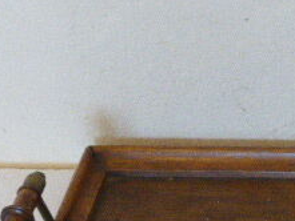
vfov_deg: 6.9
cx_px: 390
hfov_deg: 9.1
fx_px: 1825
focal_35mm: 214
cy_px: 190
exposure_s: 1/50
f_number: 5
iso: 800
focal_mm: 12.5
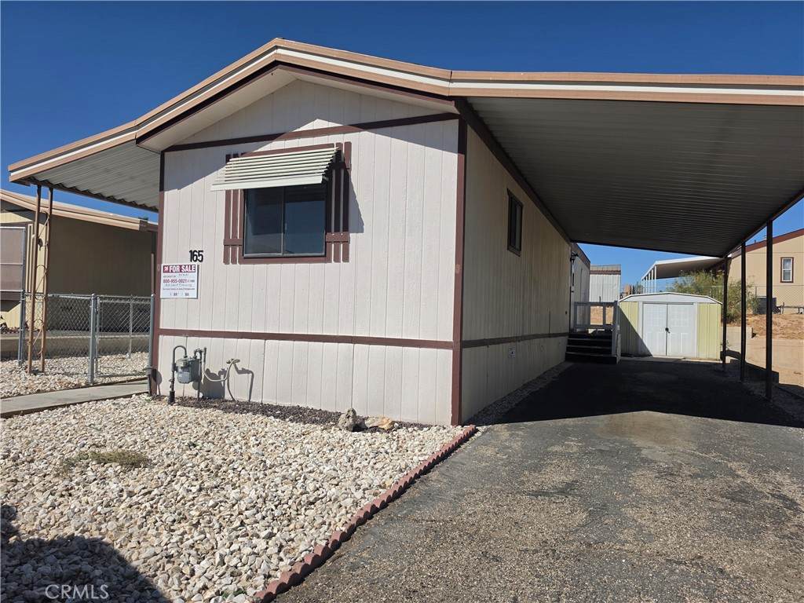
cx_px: 402
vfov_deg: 58.9
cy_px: 302
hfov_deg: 73.9
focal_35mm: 23
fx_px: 534
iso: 50
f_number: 1.4
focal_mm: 6.5
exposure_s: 1/7939
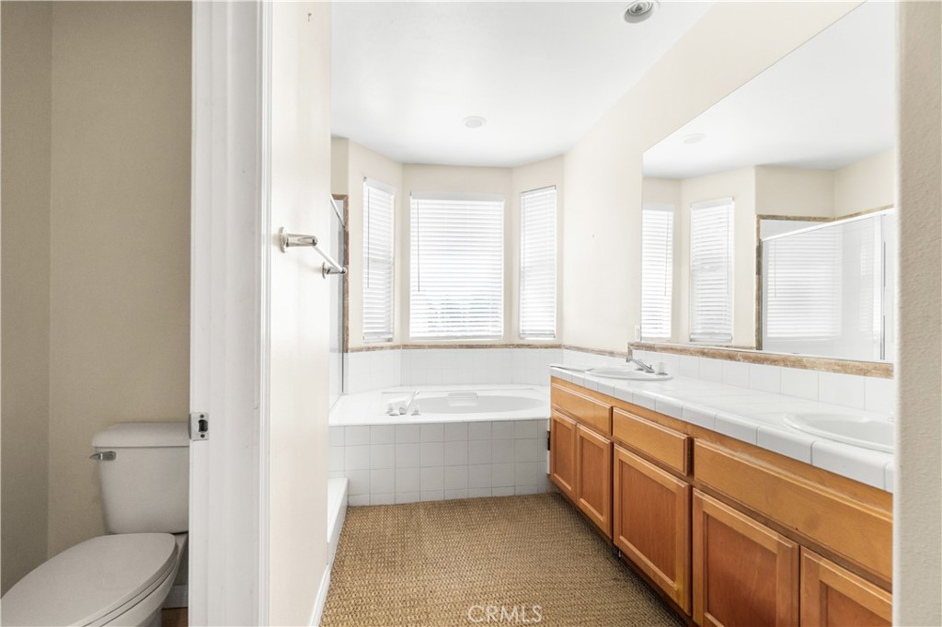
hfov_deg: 100.4
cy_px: 314
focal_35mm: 15
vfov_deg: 77.3
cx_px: 471
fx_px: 392
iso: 320
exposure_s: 1/200
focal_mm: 10
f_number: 7.1
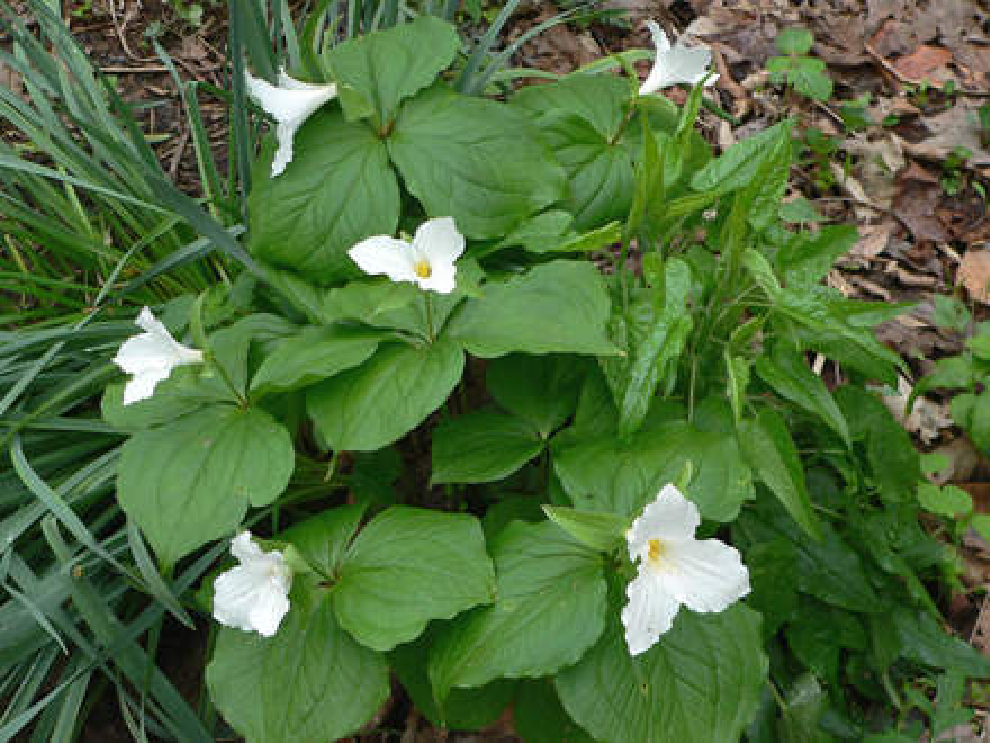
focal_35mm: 63
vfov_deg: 23.3
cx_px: 495
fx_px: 1802
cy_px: 372
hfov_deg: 30.7
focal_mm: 10.4
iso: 80
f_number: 3.3
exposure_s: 1/250
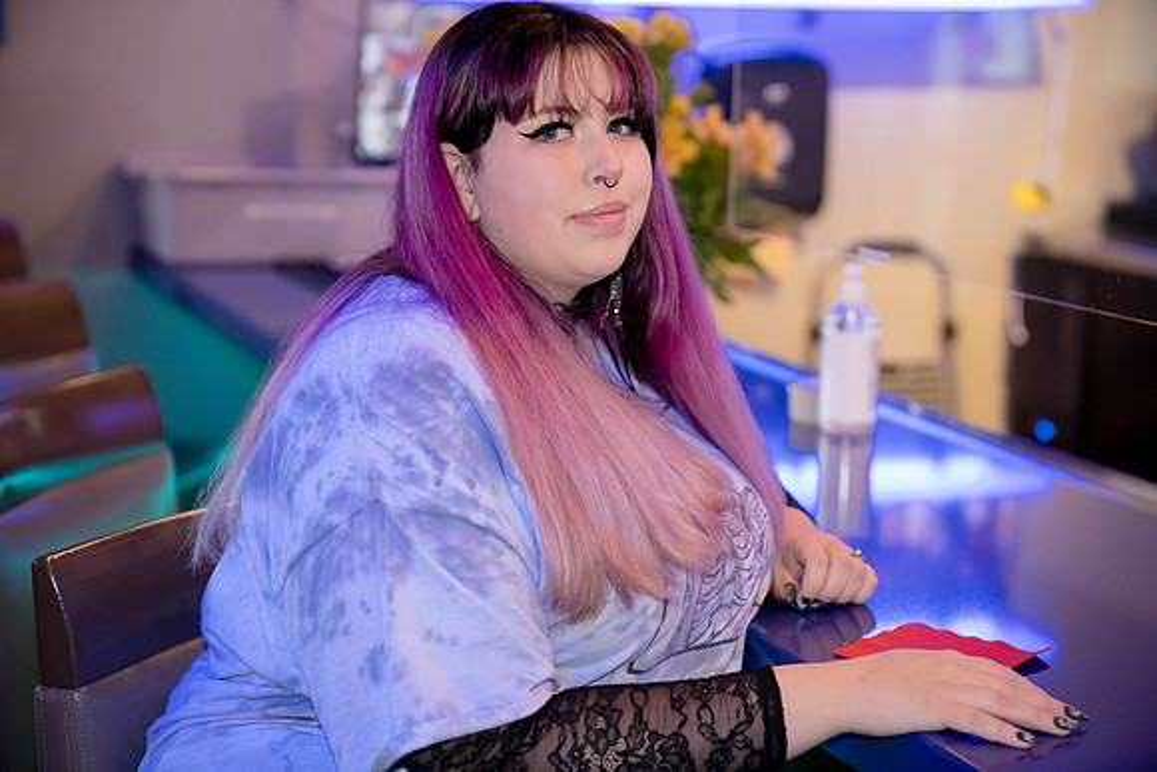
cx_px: 578
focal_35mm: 70
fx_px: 2250
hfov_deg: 28.8
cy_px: 386
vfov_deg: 19.5
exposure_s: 1/160
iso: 3200
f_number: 2.8
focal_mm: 70
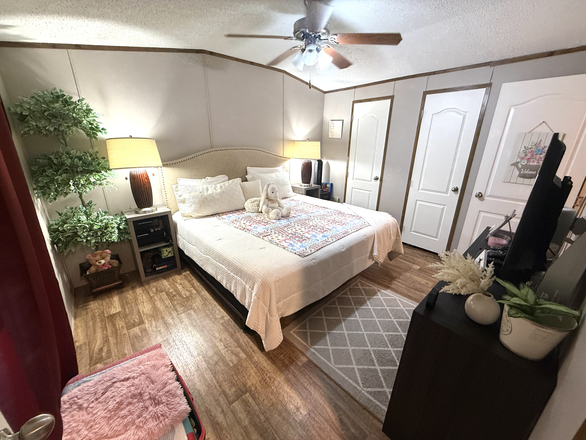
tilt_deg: -19.4
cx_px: 293
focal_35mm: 14
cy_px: 220
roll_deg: -1.1
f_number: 2.2
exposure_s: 1/60
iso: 200
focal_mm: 2.22
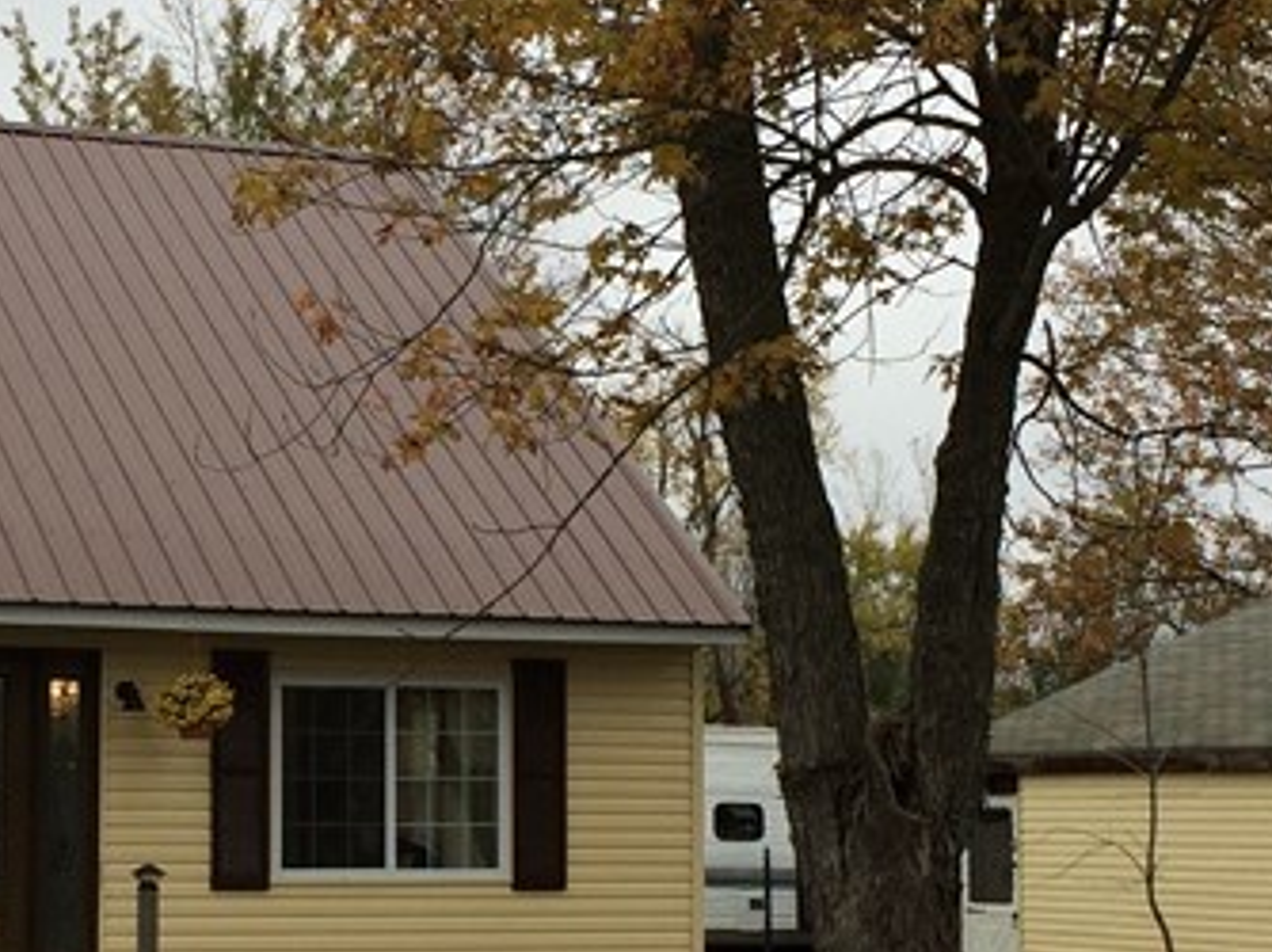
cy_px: 693
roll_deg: -0.3
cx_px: 324
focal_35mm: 89
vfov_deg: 16.5
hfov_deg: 21.8
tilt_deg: +1.9
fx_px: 3268
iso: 32
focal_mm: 4.15
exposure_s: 1/233
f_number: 2.2
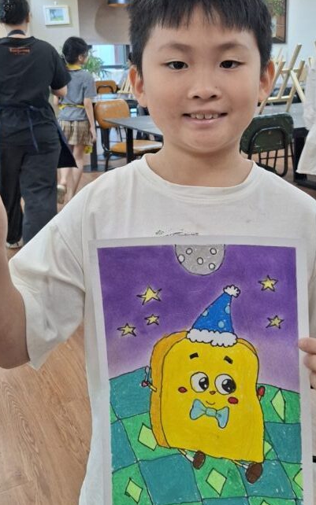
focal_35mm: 38
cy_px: 140
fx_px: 524
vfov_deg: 49.9
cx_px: 177
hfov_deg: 33.5
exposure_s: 1/100
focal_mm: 5.54
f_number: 1.8
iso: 125
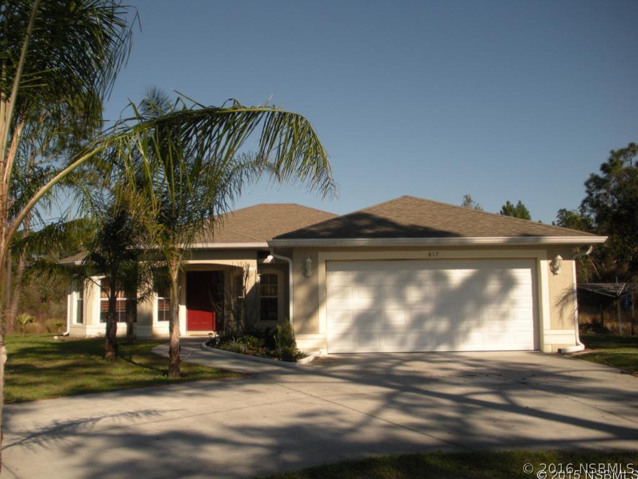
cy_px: 240
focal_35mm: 36
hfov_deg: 51.3
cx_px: 319
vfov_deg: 39.7
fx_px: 664
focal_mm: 6.3
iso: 64
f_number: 3.5
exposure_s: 1/873
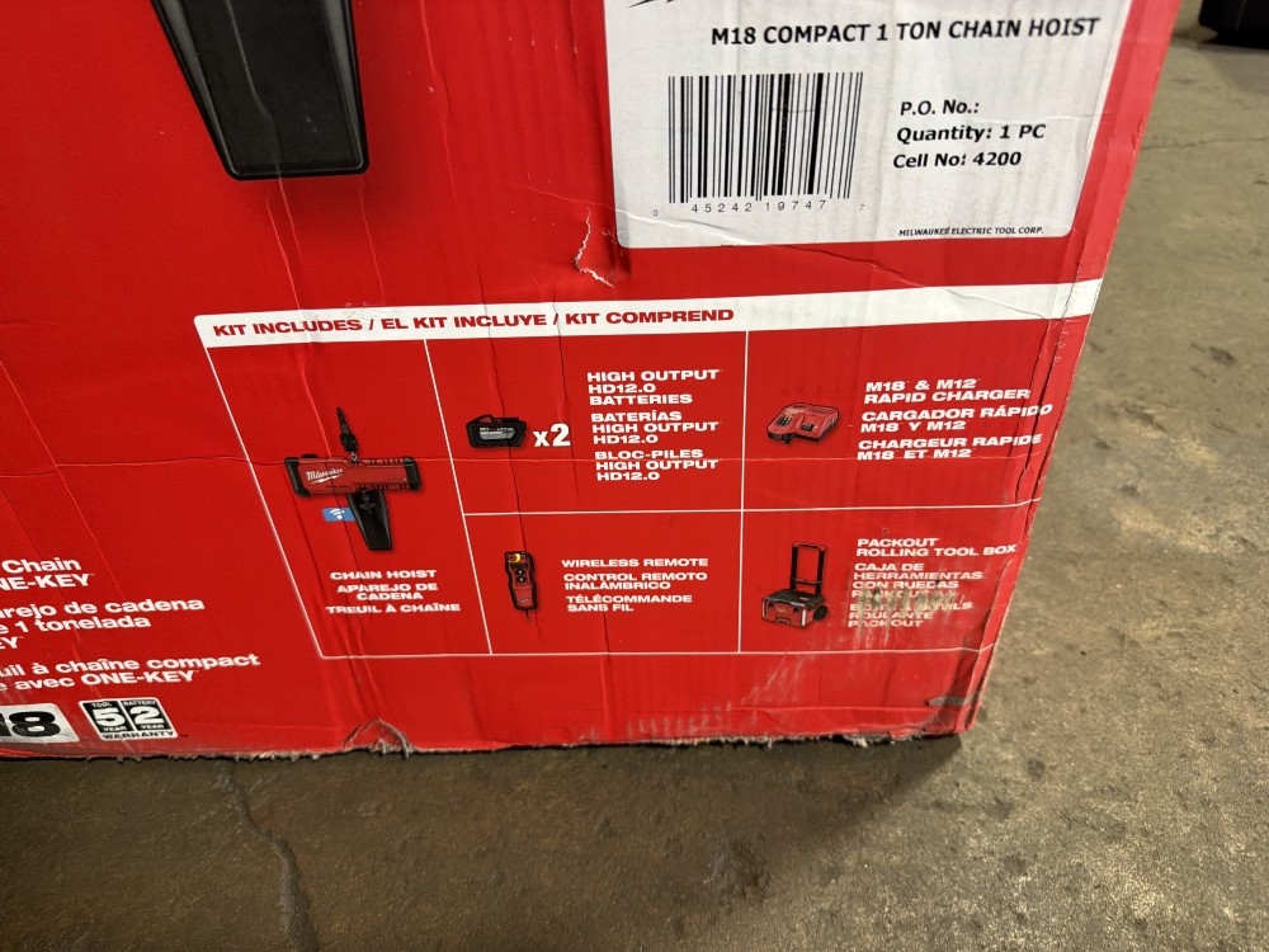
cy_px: 476
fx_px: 880
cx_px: 634
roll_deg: +3.4
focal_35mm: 24
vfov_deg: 56.8
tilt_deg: -35.3
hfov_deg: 71.6
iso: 500
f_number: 1.78
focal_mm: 6.76
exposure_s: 1/121
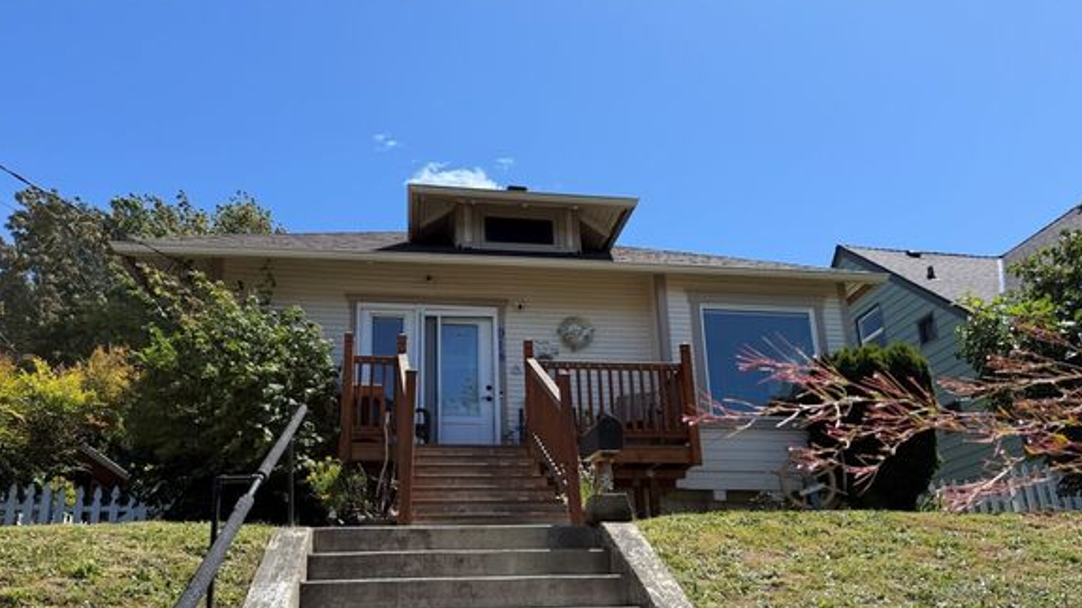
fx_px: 774
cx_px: 534
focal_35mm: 27
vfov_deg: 42.2
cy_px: 413
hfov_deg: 69.9
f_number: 1.78
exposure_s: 1/2703
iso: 80
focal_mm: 6.76
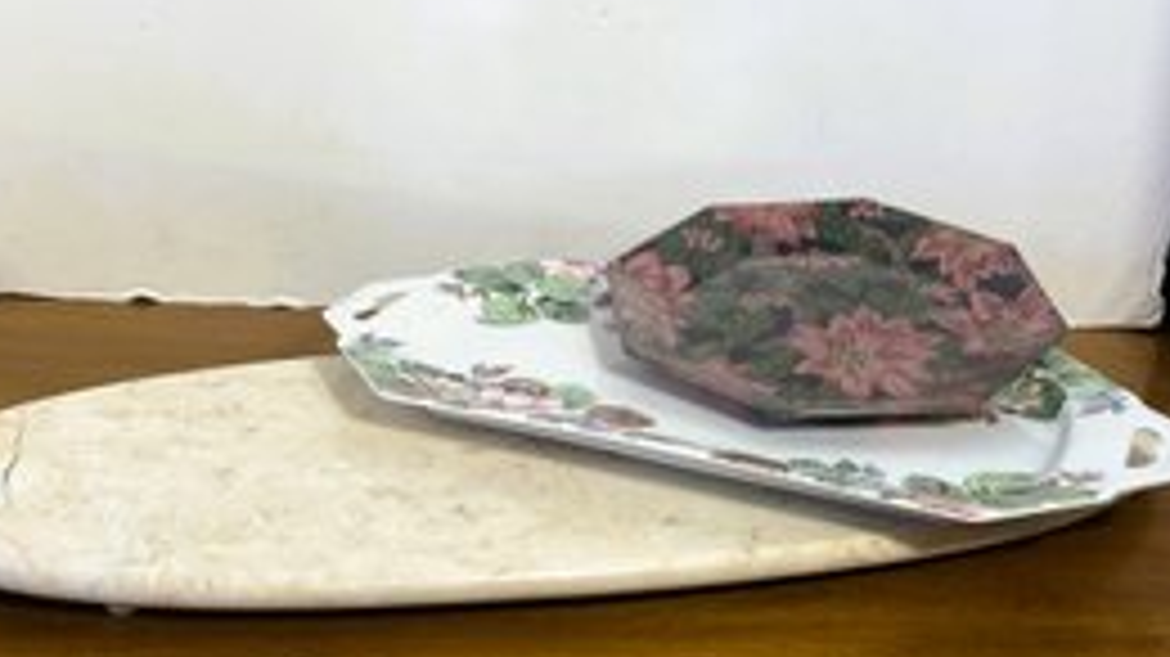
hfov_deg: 37.2
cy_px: 218
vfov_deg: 21.3
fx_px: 1737
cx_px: 587
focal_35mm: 56
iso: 40
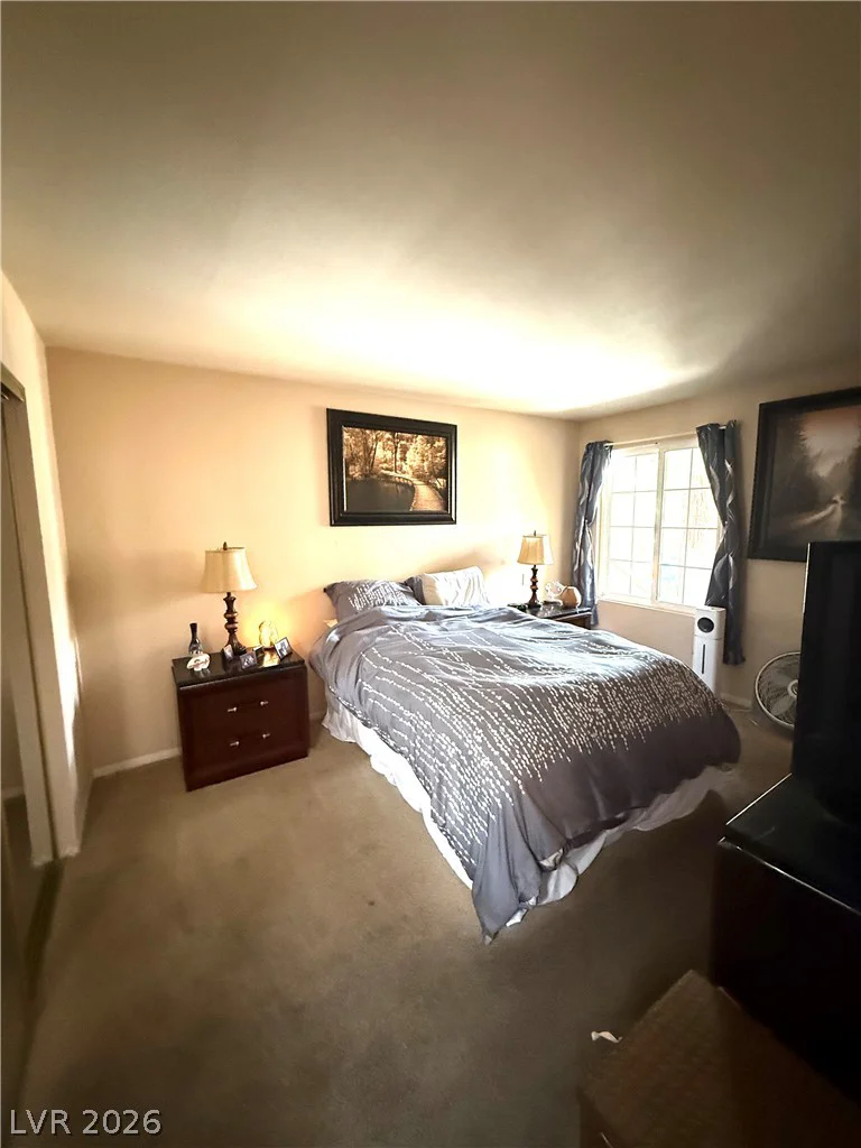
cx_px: 430
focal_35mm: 14
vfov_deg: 102.1
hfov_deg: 85.7
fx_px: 464
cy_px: 574
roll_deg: +0.7
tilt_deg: -6.5
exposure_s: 1/40
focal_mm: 2.22
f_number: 2.2
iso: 1000
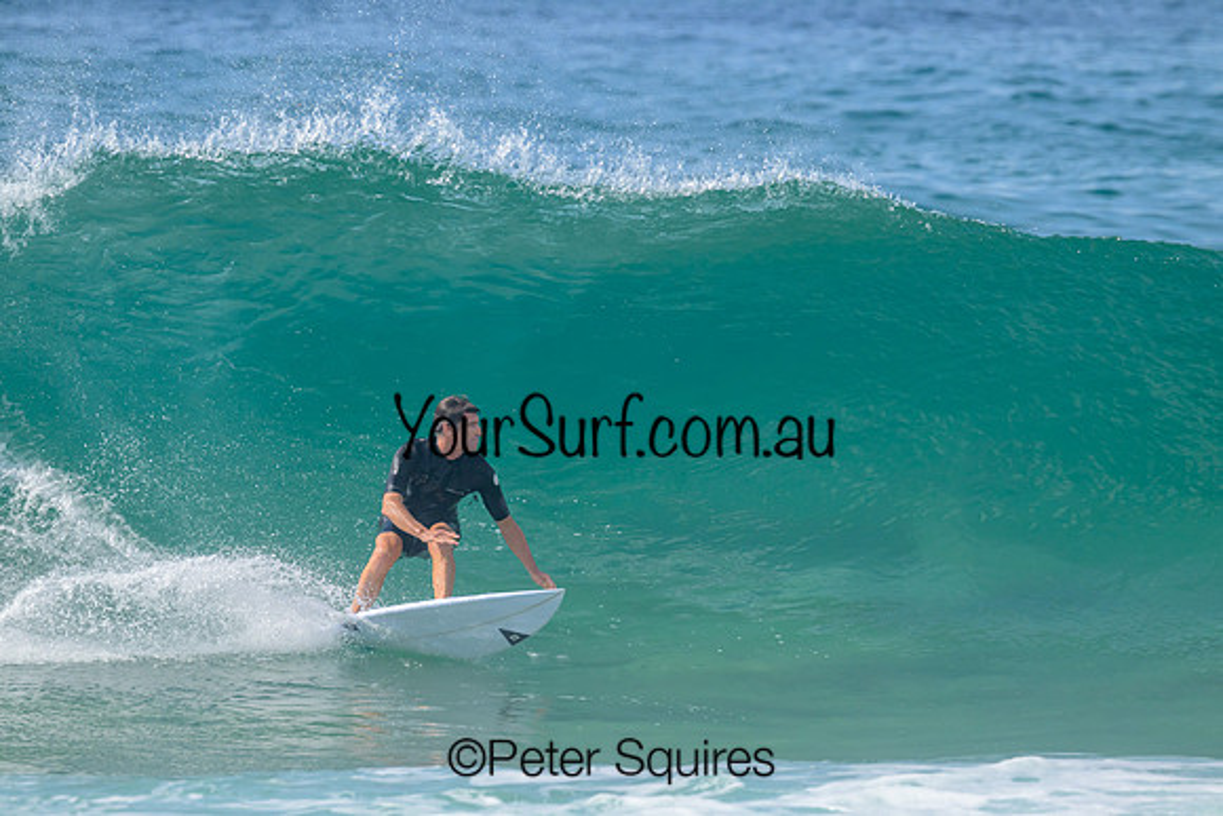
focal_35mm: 590
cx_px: 612
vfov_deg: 2.3
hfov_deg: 3.5
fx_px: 20047
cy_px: 408
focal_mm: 590
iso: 1100
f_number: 11
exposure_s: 1/2000
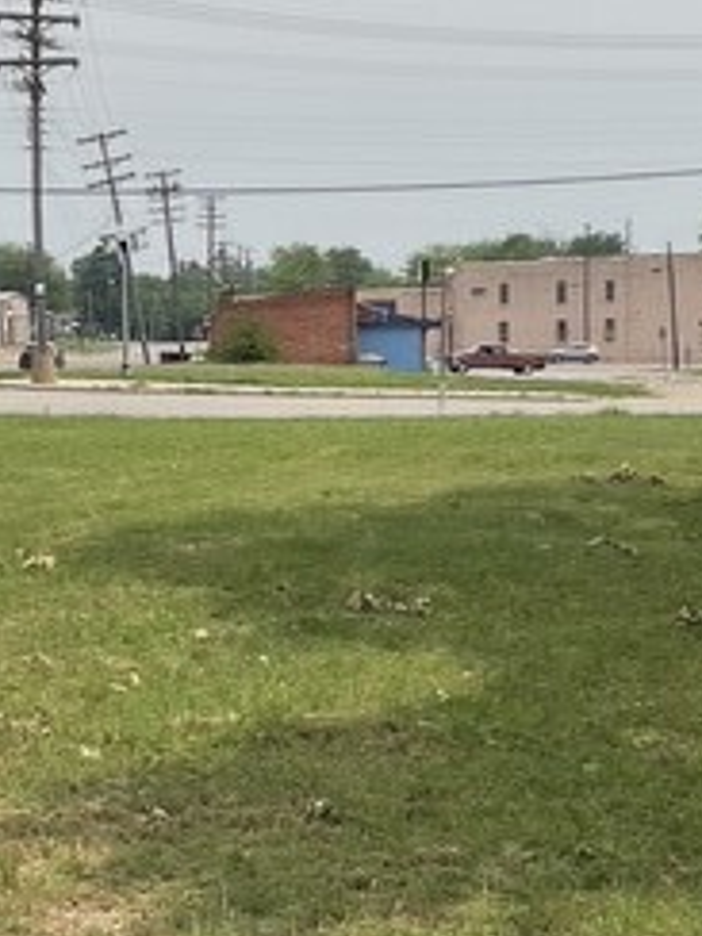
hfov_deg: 19.3
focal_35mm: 76
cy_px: 549
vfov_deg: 25.6
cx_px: 238
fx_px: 2055
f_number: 1.8
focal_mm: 3
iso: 16
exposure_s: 1/3322
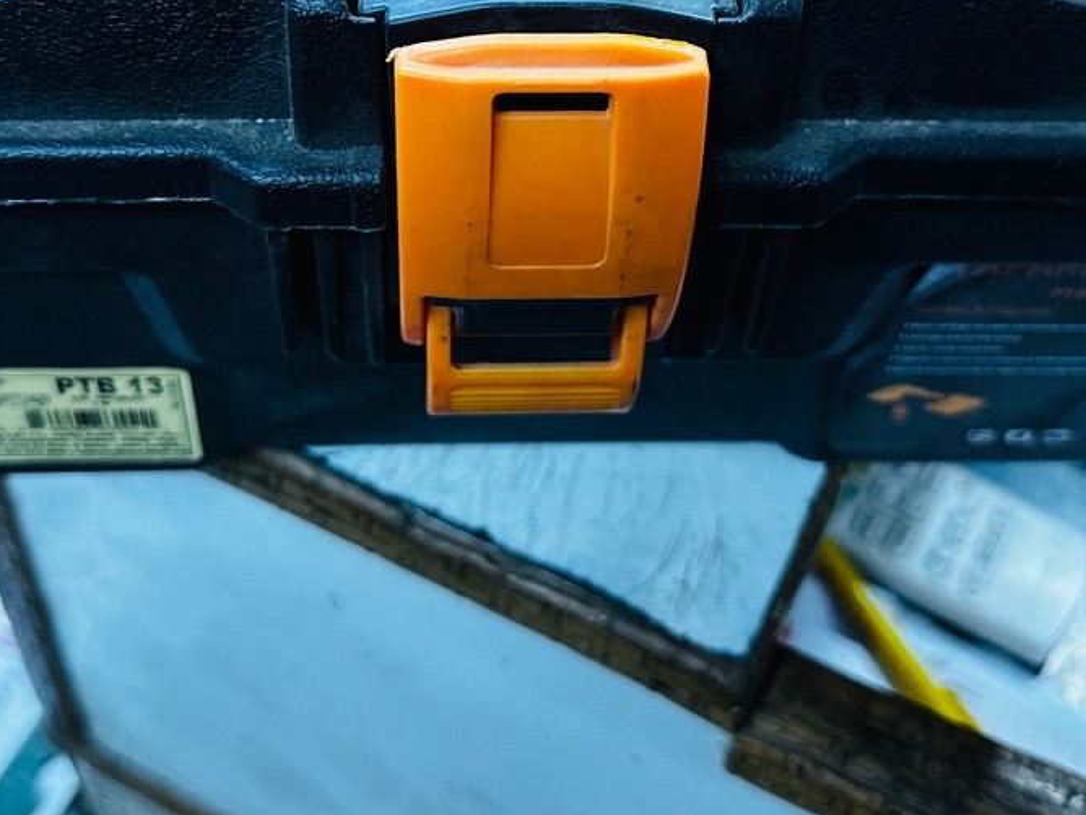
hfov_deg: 41.2
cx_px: 515
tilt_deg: -45.5
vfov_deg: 30.8
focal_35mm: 46
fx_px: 1443
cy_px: 168
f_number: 1.78
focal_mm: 6.86
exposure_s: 1/60
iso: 250
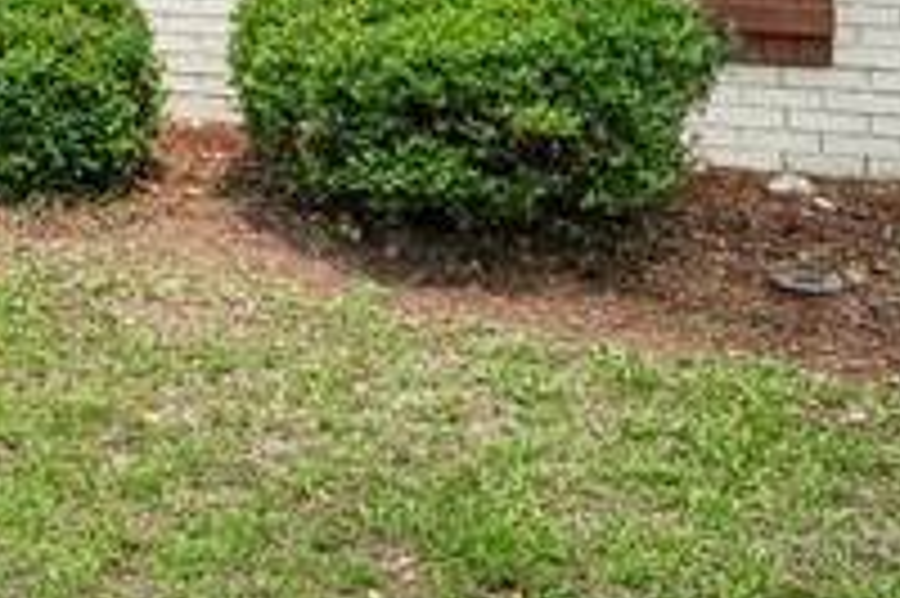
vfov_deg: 16.9
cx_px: -428
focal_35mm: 76
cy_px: -164
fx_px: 1898
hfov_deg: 22.3
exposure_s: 1/400
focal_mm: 14
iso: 400
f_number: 8
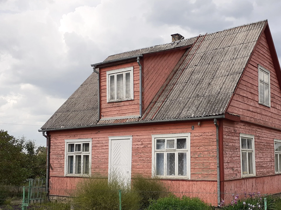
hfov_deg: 44.9
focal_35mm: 41
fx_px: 333
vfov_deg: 35.0
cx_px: 193
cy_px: 130
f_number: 1.9
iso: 40
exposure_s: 1/1182
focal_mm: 3.6
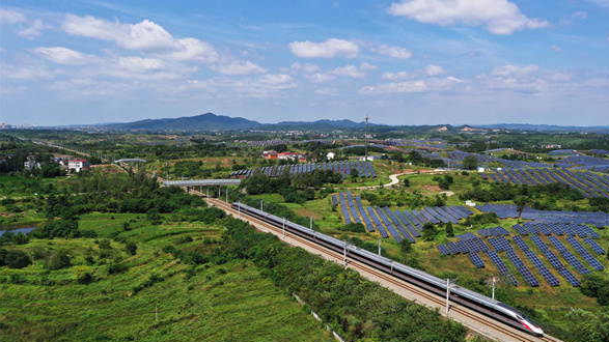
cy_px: 166
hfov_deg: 64.3
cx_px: 310
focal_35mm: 30
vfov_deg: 38.9
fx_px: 484
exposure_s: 1/1000
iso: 100
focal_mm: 10.26
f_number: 5
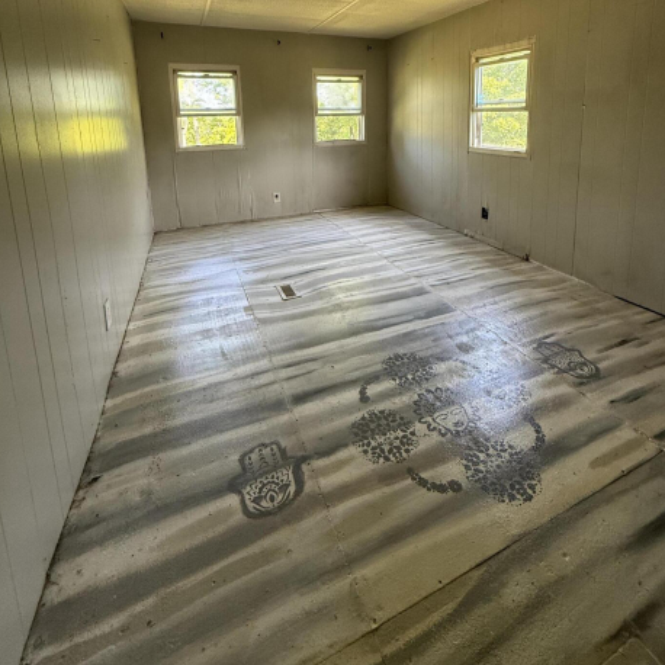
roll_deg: +0.5
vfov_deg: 76.0
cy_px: 182
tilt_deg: -8.5
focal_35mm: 18
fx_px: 391
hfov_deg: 80.7
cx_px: 350
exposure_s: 1/99
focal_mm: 2.22
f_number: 2.2
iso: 200
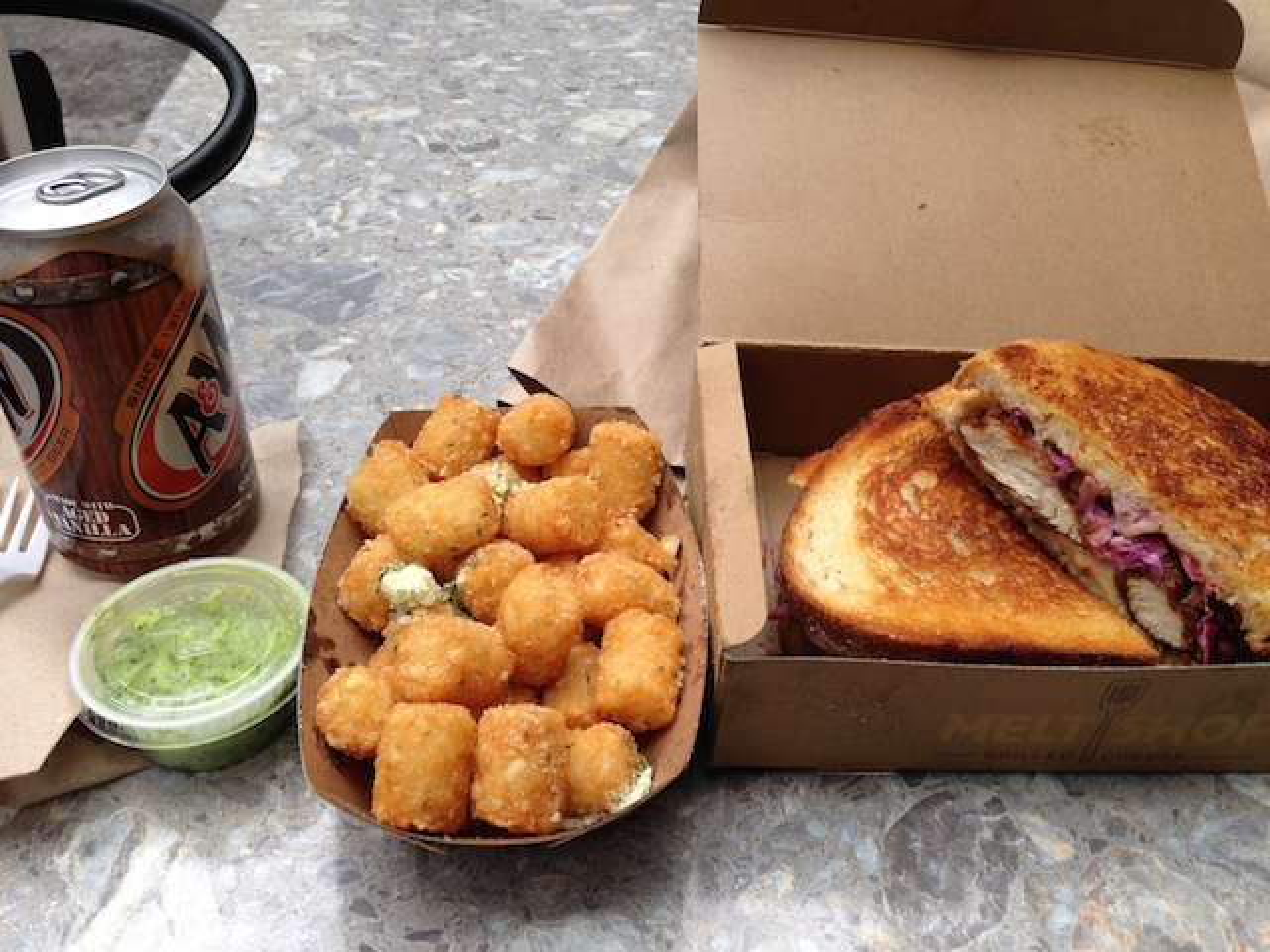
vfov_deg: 42.9
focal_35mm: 33
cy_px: 476
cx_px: 635
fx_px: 1211
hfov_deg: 55.4
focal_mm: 4.13
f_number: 2.4
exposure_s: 1/239
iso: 50
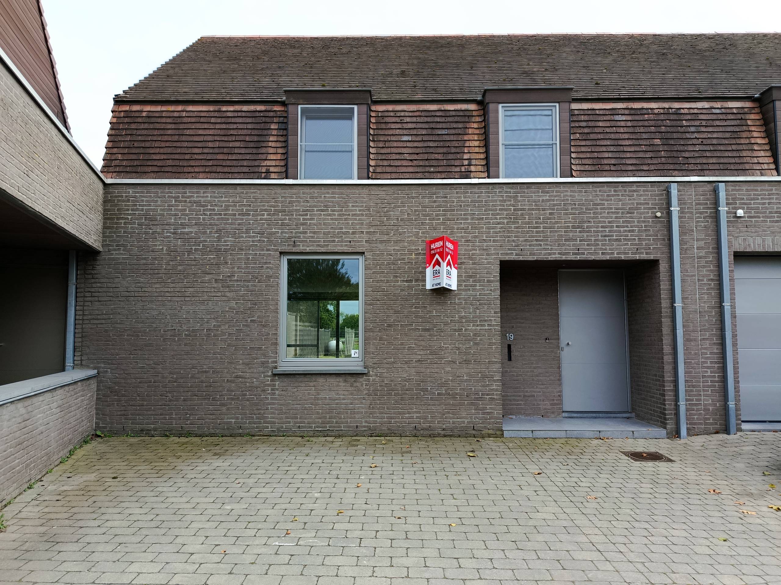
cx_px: 390
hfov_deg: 71.6
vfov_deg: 56.8
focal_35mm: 24
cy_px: 292
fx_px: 541
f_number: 1.7
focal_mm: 5.24
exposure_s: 1/125
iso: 50
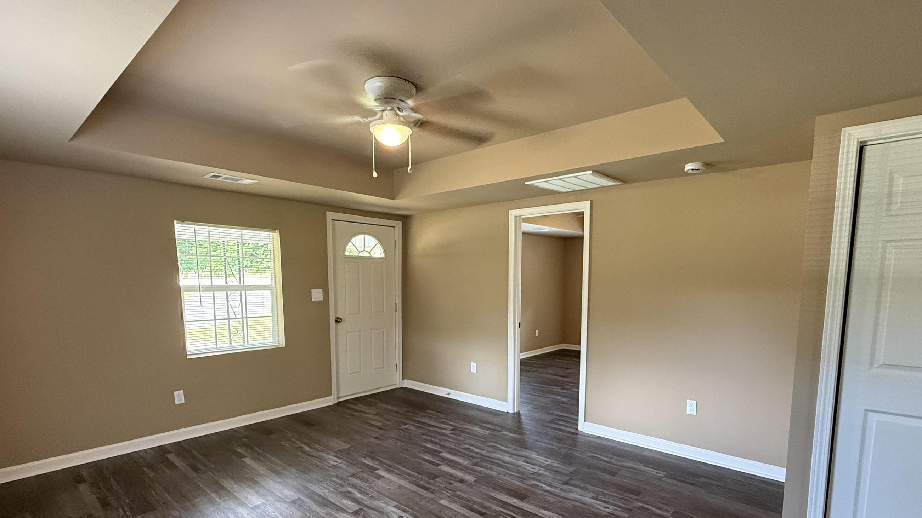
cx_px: 471
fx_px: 440
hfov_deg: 92.6
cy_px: 330
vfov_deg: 60.0
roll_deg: +0.6
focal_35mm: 18
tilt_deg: -6.5
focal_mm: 2.22
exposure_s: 1/60
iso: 400
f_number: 2.2
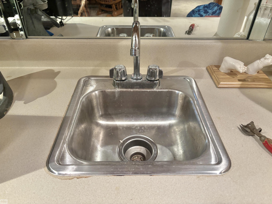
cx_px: 136
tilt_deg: -39.0
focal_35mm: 26
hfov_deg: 67.3
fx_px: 204
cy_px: 102
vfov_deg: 53.1
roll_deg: -0.2
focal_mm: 5.96
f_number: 1.6
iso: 400
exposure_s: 1/60
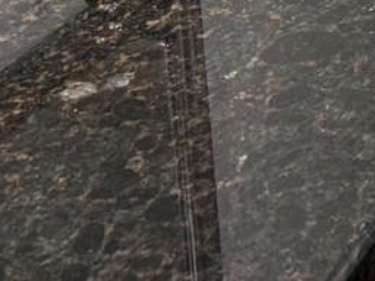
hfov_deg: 11.0
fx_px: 1625
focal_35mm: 150
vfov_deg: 9.1
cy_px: -350
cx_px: 924
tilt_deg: -12.6
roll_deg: -0.8
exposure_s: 1/60
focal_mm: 6.76
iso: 160
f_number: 1.78
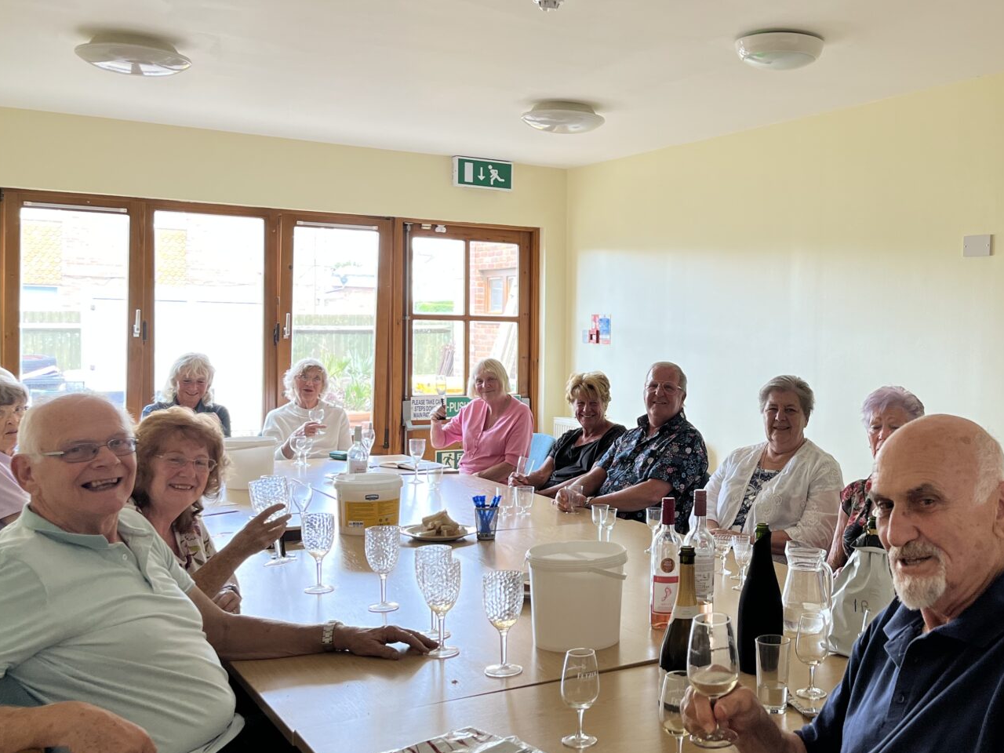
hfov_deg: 46.4
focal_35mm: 39
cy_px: 387
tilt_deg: -3.0
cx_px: 732
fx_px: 1131
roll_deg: -1.3
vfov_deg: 36.8
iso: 64
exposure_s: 1/100
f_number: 1.6
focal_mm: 5.1
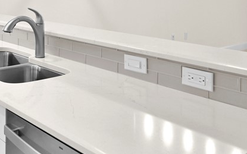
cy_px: 10
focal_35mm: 48
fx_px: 323
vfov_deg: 25.8
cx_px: -2
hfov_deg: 37.3
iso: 100
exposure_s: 1/25
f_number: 3.5
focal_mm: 12
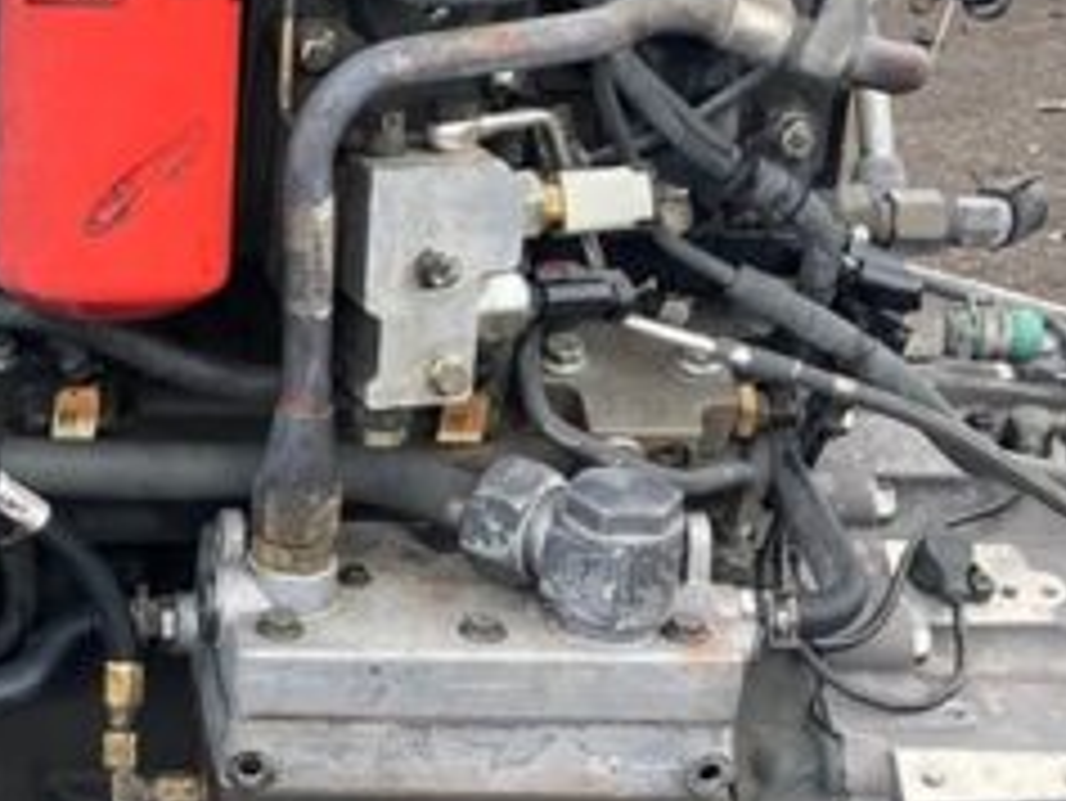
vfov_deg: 12.2
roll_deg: -2.9
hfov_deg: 15.4
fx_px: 3728
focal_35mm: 121
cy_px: 504
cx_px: -391
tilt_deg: -20.4
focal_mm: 3.99
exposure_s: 1/158
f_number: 1.8
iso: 20
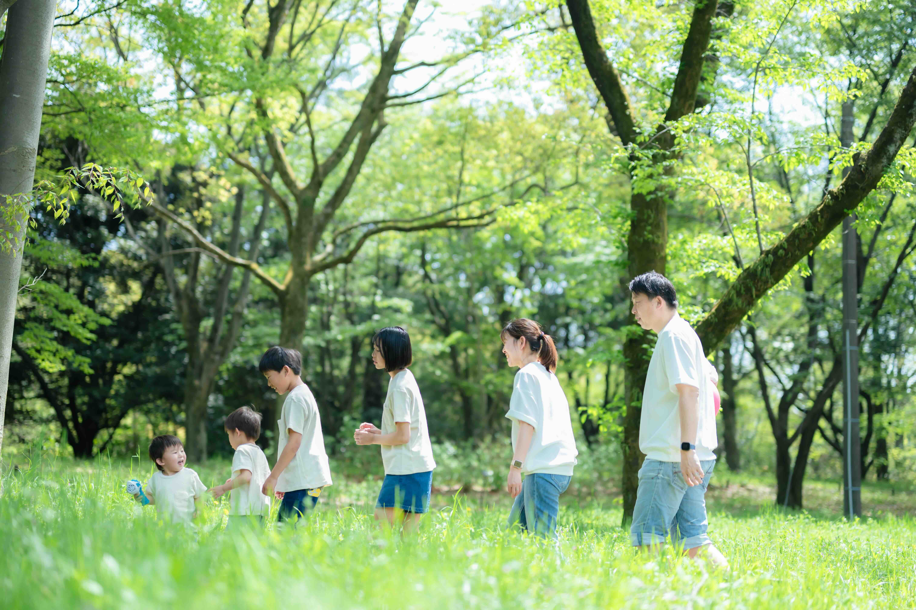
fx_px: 1272
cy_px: 305
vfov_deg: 27.0
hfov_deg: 39.6
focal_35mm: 50
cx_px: 458
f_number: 1.4
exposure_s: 1/1250
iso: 125
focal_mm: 50
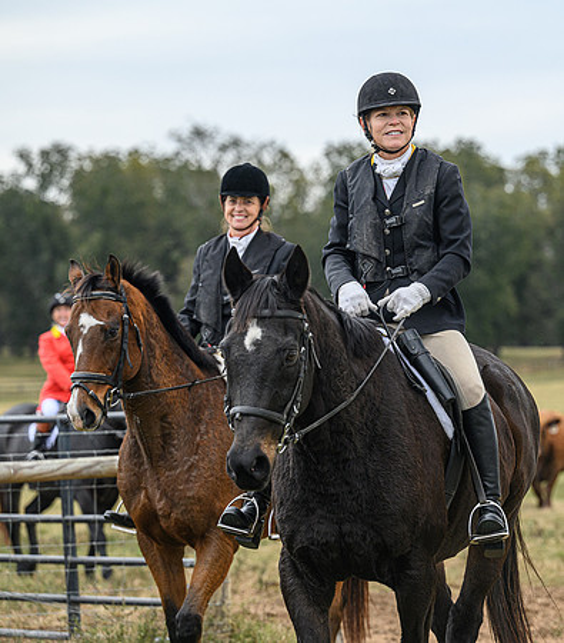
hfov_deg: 10.0
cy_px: 322
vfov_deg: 11.4
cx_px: 379
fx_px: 3215
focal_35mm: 163
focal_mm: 120
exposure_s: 1/800
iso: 500
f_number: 3.5
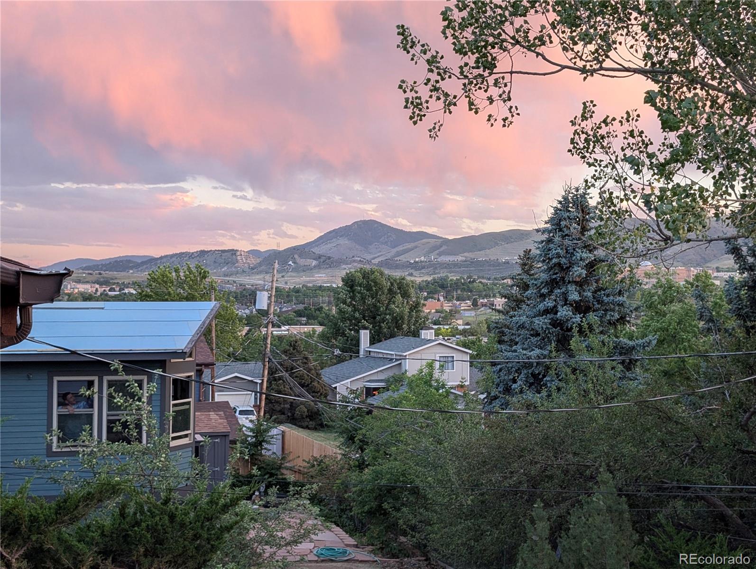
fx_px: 1072
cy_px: 284
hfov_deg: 38.9
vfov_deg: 29.7
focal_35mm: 49
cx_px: 378
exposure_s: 1/26.7
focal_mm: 6.9
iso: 36
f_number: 1.68
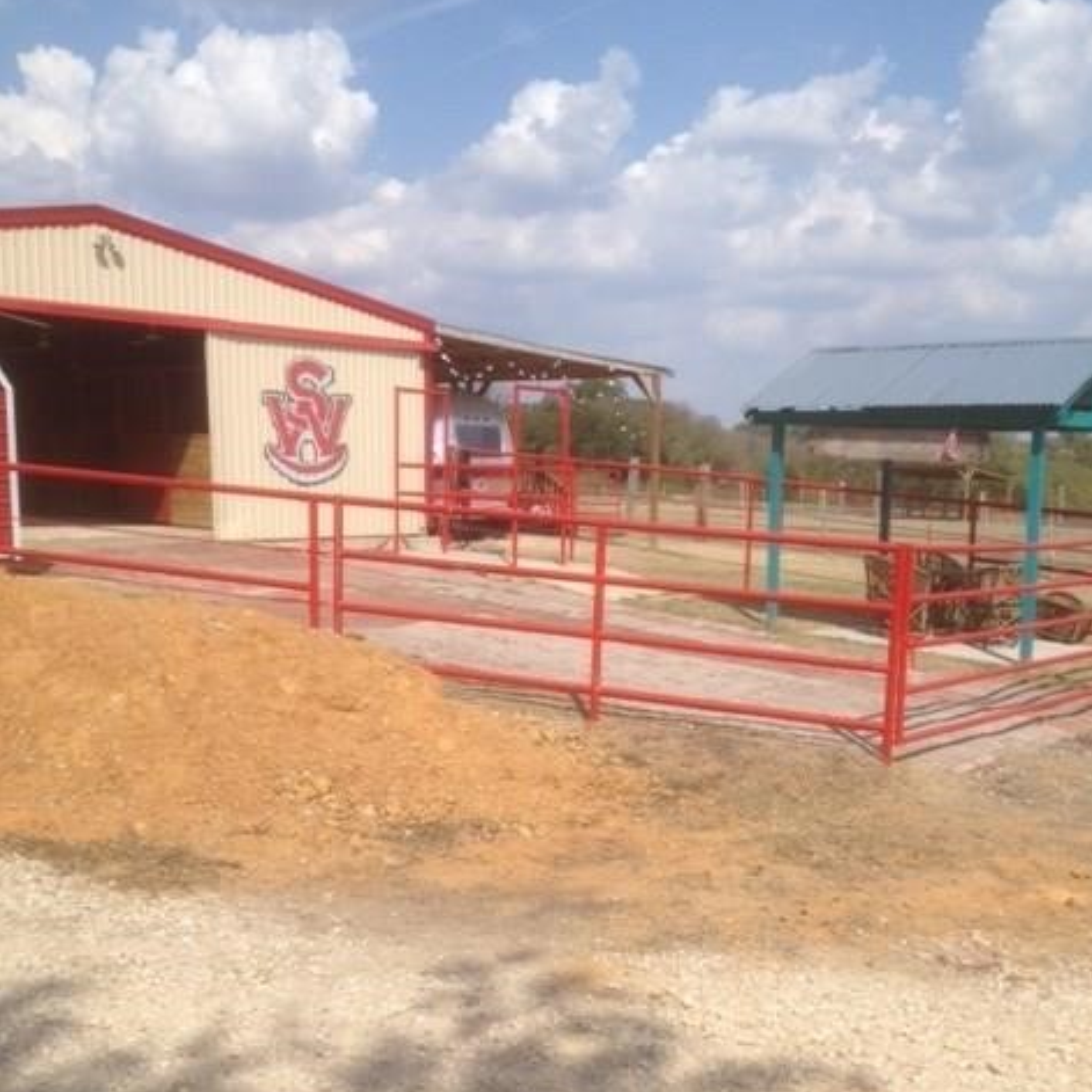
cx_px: 554
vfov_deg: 39.9
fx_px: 1499
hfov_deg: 40.0
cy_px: 656
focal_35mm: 42
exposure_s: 1/2632
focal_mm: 4.28
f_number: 2.4
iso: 64
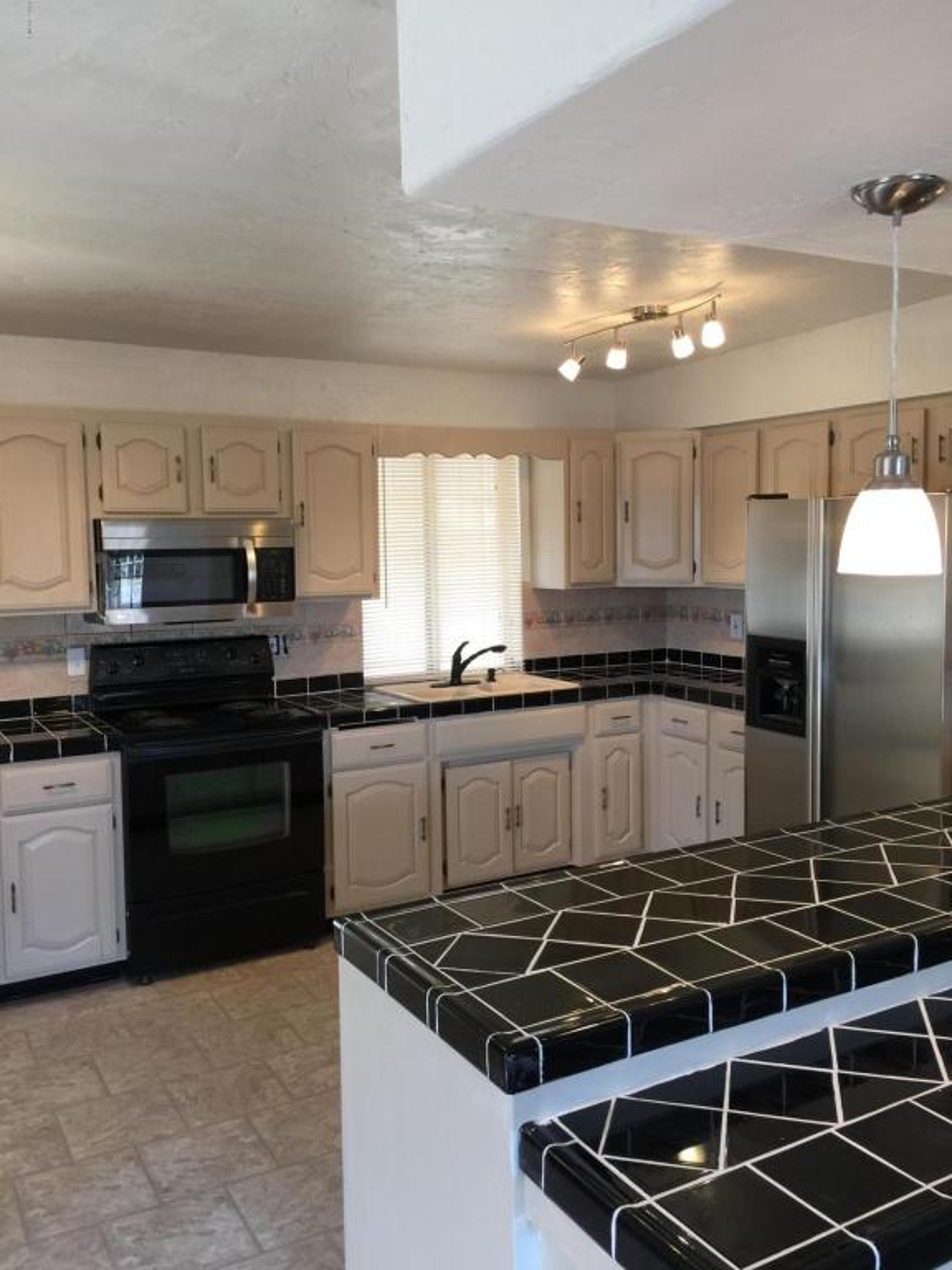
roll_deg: +0.3
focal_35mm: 29
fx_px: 1063
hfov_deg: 48.2
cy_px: 635
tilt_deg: -2.3
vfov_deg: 61.7
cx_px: 476
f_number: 2.2
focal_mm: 4.15
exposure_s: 1/30
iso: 40
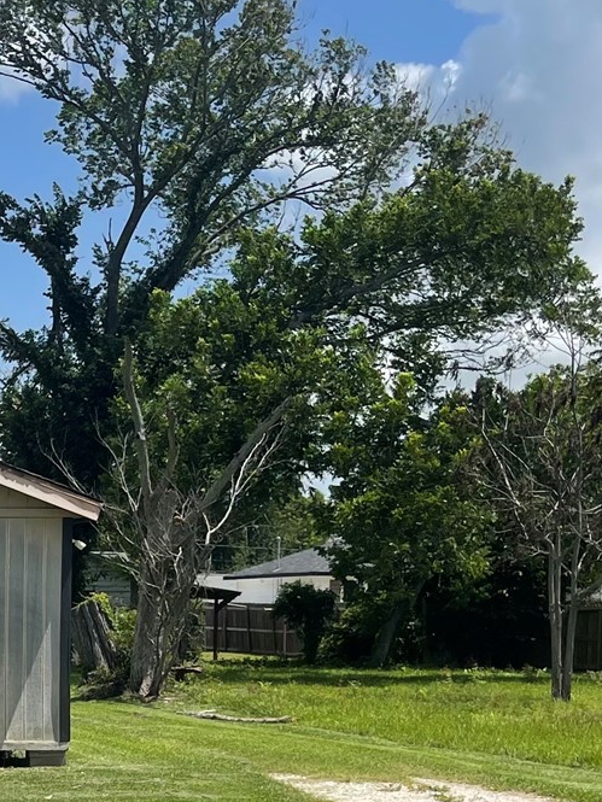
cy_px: 725
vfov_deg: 24.6
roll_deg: -0.2
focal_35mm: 77
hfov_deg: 17.6
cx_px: -239
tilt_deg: -4.1
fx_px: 1785
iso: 32
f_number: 1.6
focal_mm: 5.1
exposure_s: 1/4049
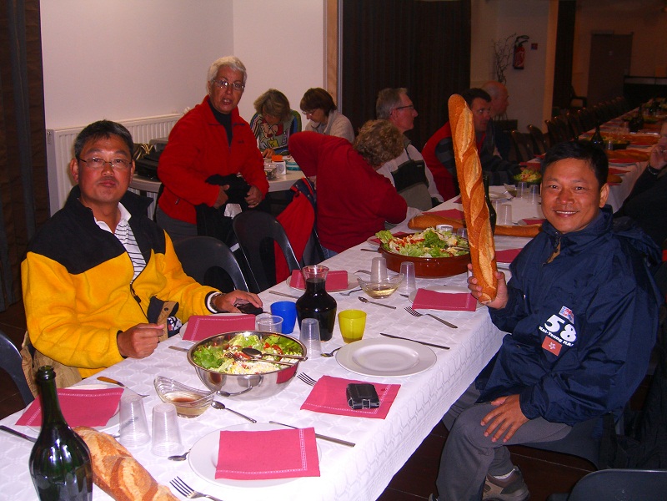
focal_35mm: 38
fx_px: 732
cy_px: 250
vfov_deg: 37.7
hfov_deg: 49.0
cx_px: 334
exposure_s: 1/60
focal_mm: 7.9
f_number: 2.8
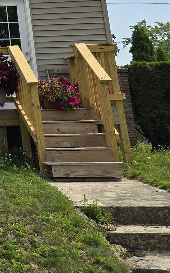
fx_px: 667
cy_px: -31
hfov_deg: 11.5
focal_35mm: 90
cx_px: -263
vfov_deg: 21.8
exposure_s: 1/924
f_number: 1.7
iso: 12
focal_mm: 6.3
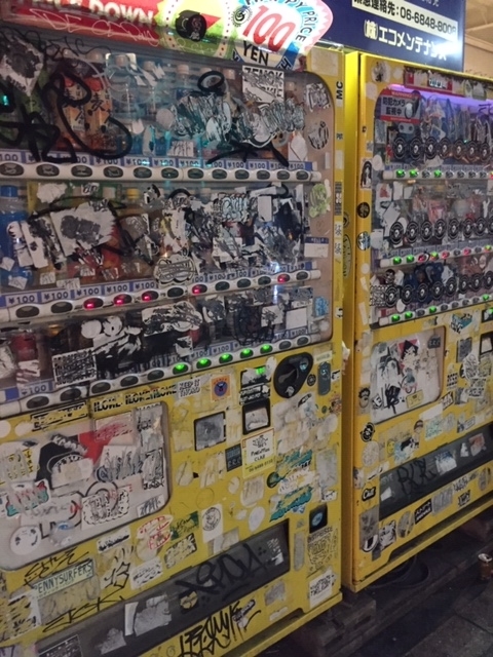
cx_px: 246
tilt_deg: -13.2
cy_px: 328
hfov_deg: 48.2
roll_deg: +1.5
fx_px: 551
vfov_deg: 61.7
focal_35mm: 29
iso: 500
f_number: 2.2
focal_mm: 4.15
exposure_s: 1/15
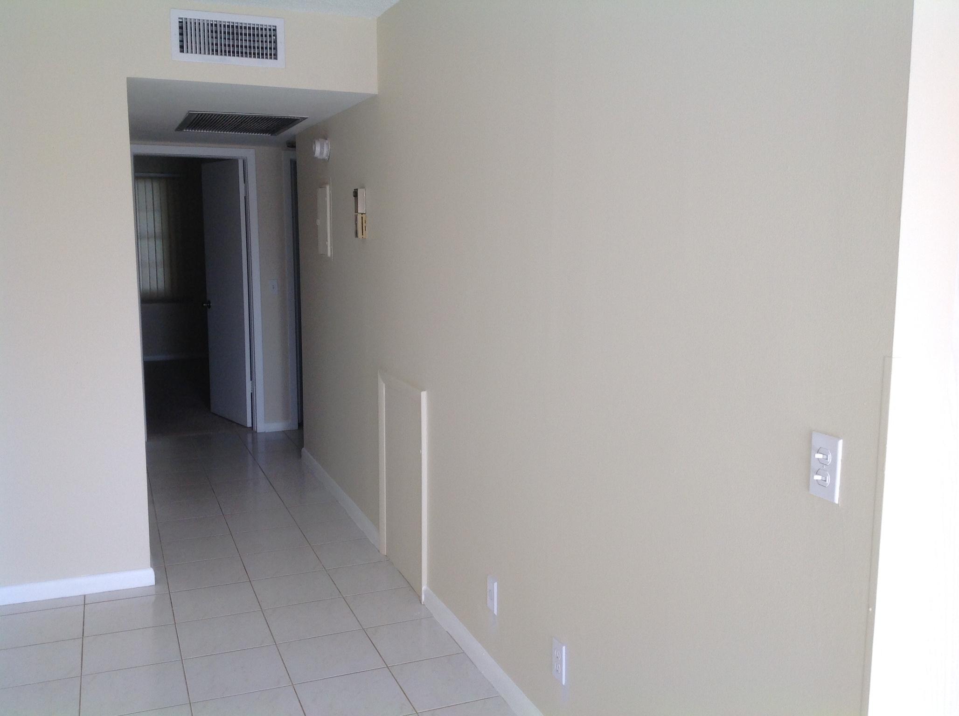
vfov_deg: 40.6
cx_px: 480
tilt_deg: -8.4
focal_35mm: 35
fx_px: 968
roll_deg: -2.0
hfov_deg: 52.7
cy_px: 358
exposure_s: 1/120
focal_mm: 4.28
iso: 80
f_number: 2.4
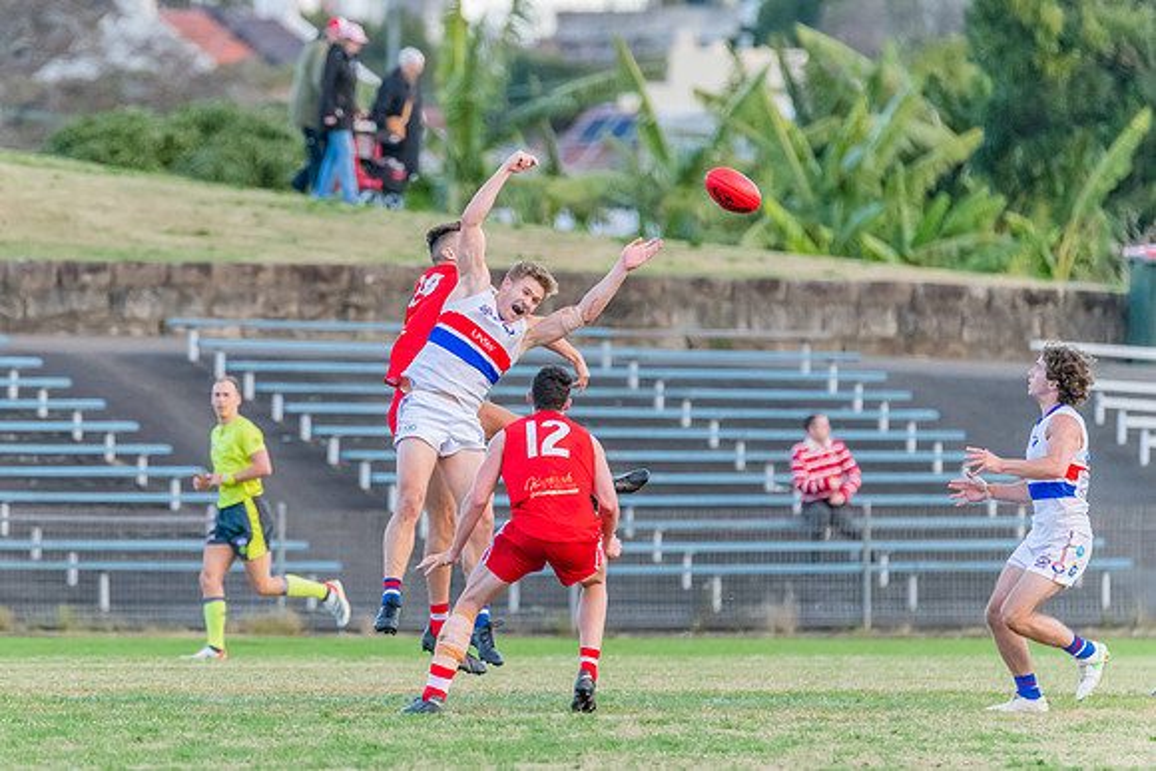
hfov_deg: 3.5
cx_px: 469
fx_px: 19189
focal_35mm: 597
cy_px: 349
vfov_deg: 2.3
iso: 4500
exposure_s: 1/1600
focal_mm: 460
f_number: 6.3
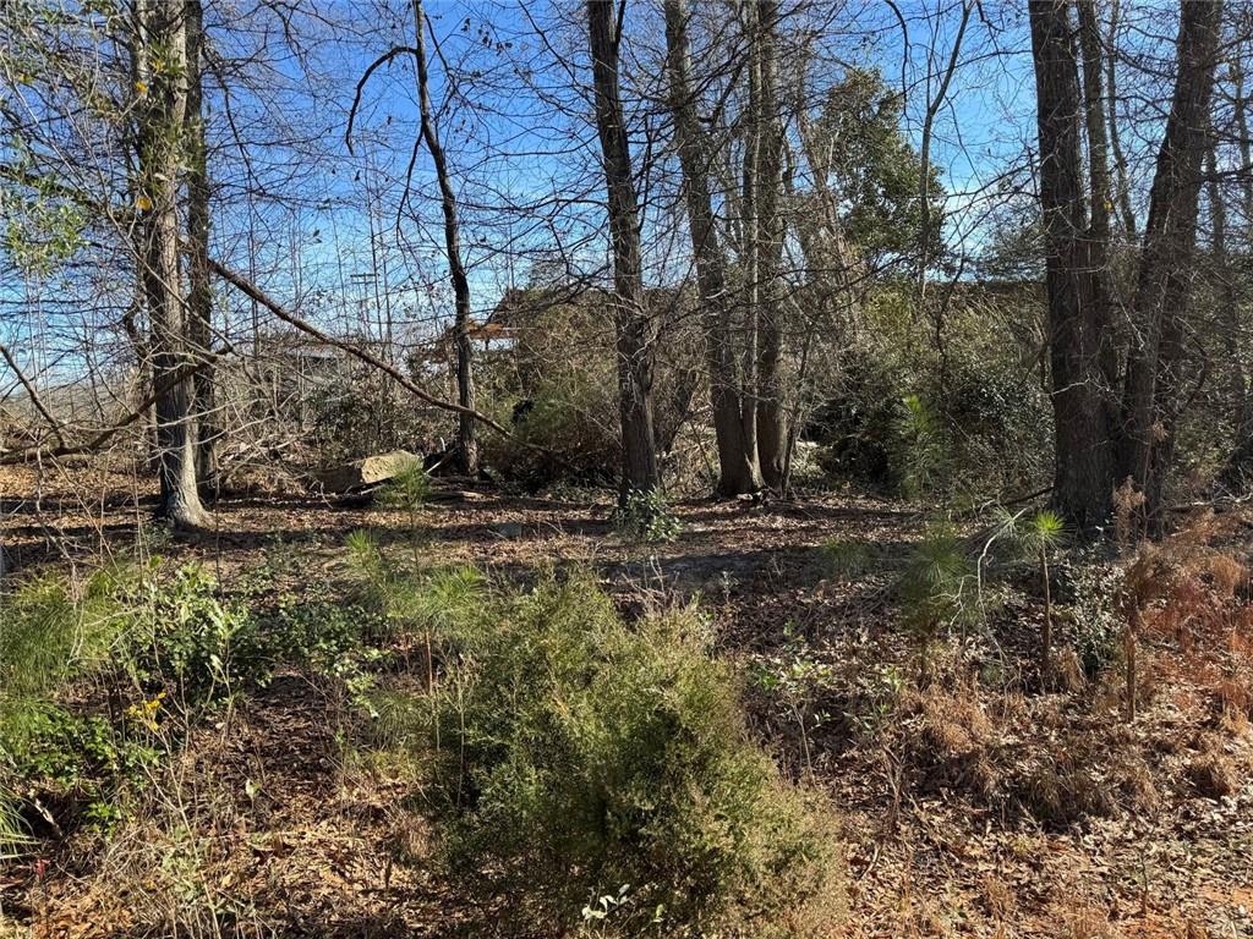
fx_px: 869
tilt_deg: -5.5
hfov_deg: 71.6
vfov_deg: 56.8
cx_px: 626
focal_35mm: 24
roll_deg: +3.7
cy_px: 470
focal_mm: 6.76
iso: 80
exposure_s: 1/912
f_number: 1.78
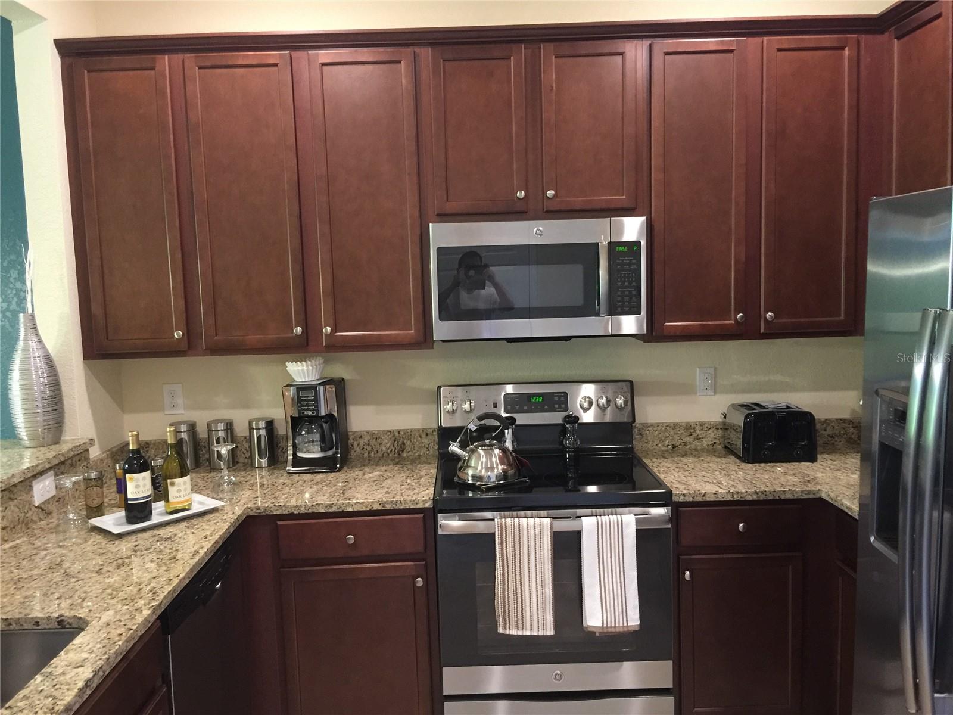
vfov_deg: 48.2
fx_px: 798
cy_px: 358
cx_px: 476
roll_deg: +1.0
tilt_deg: -7.4
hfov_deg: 61.7
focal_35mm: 29
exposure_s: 1/15
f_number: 2.2
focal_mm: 4.15
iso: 125
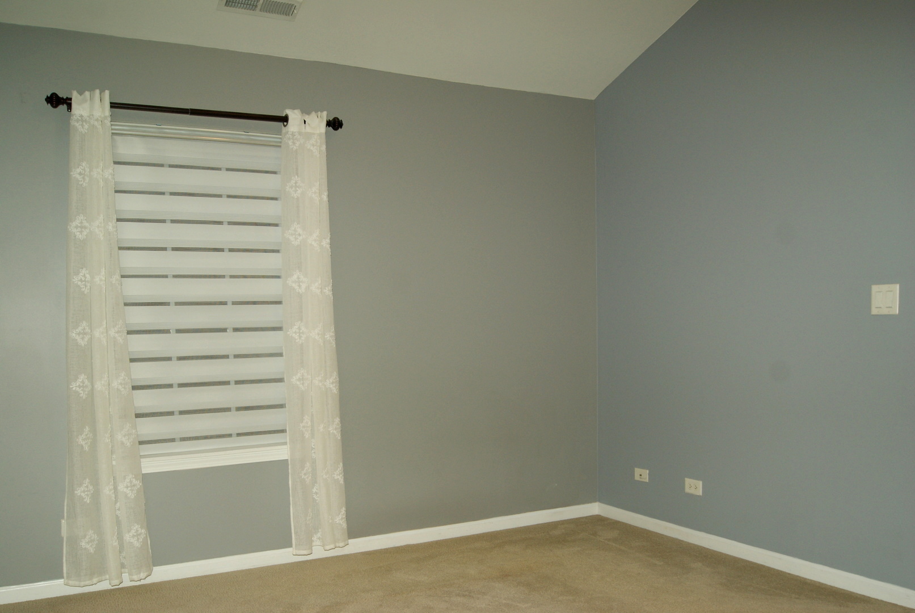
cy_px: 306
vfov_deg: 43.7
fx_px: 763
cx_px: 458
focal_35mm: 30
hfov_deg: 61.9
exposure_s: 1/60
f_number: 5.6
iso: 400
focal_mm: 20
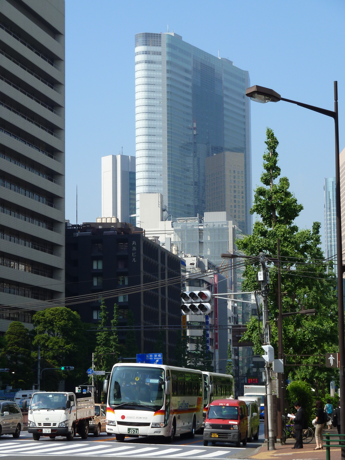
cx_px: 172
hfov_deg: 15.4
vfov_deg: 20.4
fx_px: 1276
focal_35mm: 96
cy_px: 230
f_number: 4.3
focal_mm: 15.8
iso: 80
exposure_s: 1/400
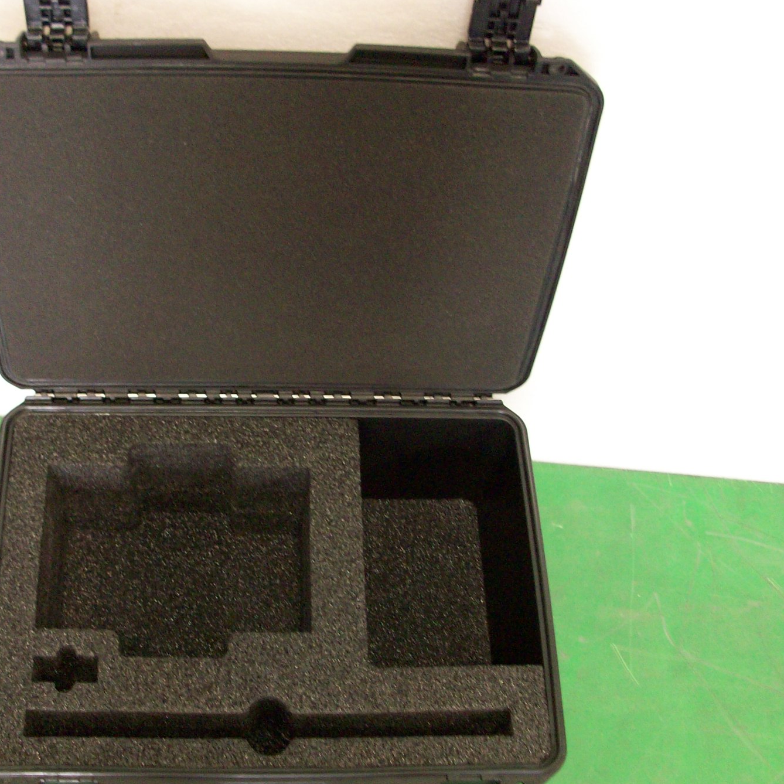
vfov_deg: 36.8
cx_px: 310
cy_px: 400
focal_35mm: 46
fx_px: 1179
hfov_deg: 36.6
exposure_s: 1/15
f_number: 2.8
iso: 160
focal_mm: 5.7
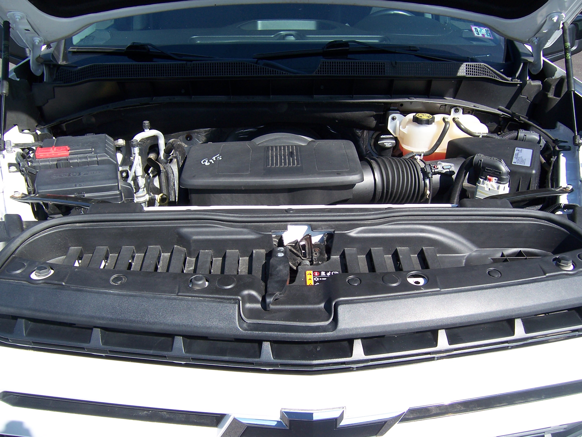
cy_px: 218
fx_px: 555
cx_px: 291
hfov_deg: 55.4
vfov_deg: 42.9
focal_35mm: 33
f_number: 3.4
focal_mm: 5.5
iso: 80
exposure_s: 1/350
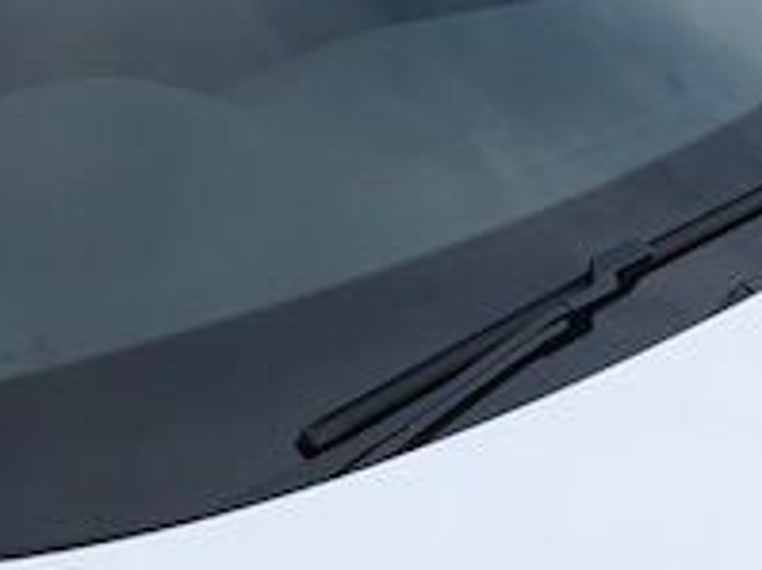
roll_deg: -0.1
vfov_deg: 16.3
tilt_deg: -28.0
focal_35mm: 90
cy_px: 425
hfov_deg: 21.5
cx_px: 605
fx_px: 1980
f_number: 1.8
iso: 20
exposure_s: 1/676
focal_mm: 4
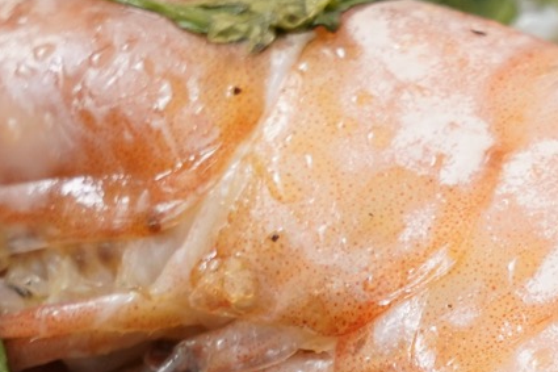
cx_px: 817
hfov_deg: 3.5
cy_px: 496
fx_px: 9187
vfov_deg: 2.3
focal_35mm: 593
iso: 800
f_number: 11
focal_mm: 105
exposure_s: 1/250
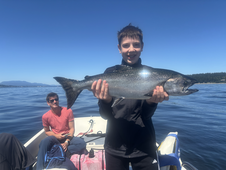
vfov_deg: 53.1
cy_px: 85
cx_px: 113
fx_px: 170
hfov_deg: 67.3
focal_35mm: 26
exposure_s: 1/3106
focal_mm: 5.96
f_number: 1.6
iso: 50
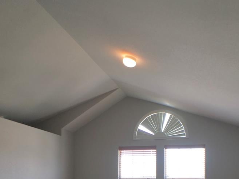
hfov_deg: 36.2
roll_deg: -0.1
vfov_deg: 26.0
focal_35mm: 53
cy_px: 183
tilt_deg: -1.6
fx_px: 366
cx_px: 129
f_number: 2.2
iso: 32
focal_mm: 4.15
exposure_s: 1/30
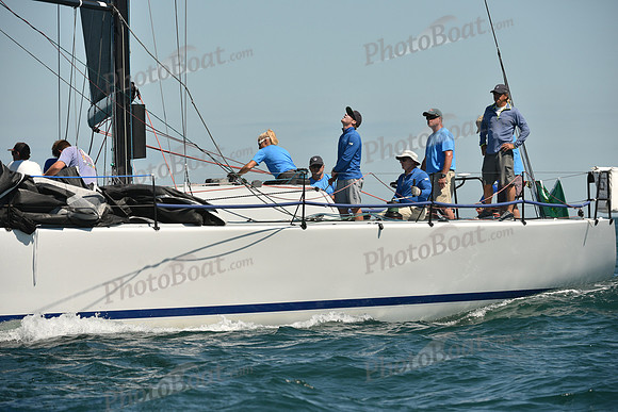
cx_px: 309
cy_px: 206
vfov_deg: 5.3
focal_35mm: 260
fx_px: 4464
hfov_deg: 7.9
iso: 250
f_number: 7.1
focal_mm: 260
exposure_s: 1/1250
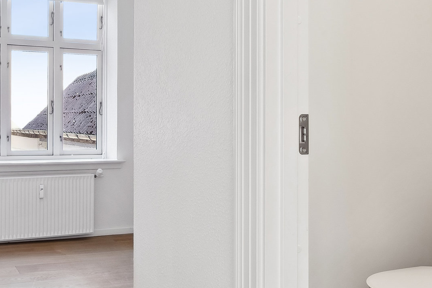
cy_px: 131
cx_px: 145
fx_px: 504
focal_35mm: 42
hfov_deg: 45.7
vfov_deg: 31.9
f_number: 10
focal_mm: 10
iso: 160
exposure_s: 1/4
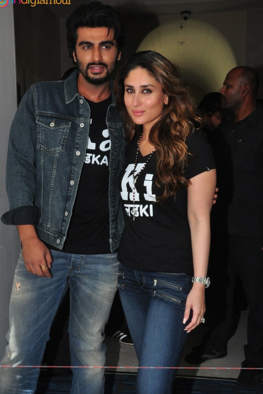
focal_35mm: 40
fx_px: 438
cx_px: 129
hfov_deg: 33.4
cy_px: 195
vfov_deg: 48.5
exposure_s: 1/125
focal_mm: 26
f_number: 20
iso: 800
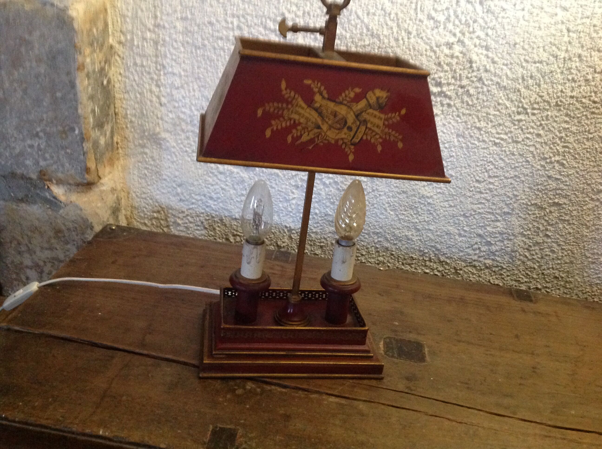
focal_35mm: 35
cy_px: 224
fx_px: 608
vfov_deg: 40.6
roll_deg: -6.6
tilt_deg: -26.7
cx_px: 301
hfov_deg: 52.7
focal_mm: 4.28
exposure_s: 1/17
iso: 500
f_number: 2.4
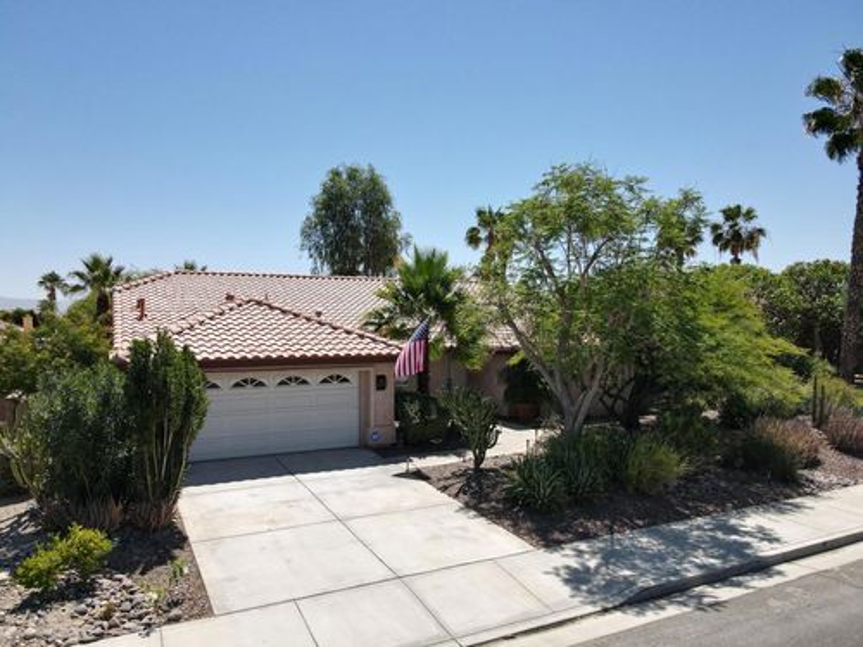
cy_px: 324
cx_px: 432
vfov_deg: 56.8
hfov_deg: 71.6
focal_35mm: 24
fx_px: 598
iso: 100
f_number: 2.8
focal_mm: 4.5
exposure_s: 1/1000
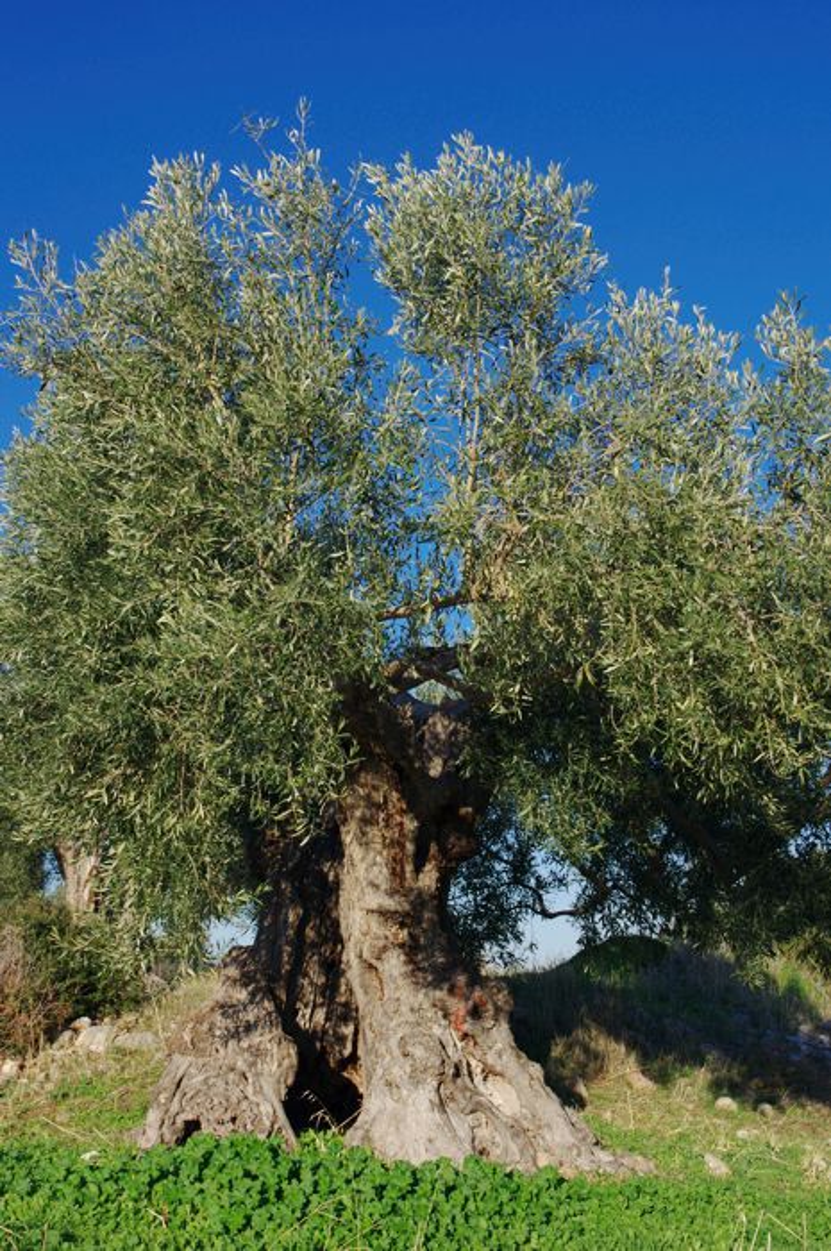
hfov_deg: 38.8
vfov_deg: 55.9
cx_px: 416
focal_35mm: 34
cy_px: 626
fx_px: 1180
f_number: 8
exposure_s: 1/250
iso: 100
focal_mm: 23
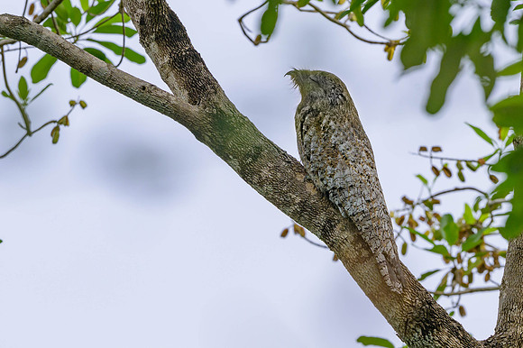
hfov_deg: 2.5
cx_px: 203
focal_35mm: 831
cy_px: 151
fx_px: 12071
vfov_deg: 1.7
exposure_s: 1/1000
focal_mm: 400
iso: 320
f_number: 5.6
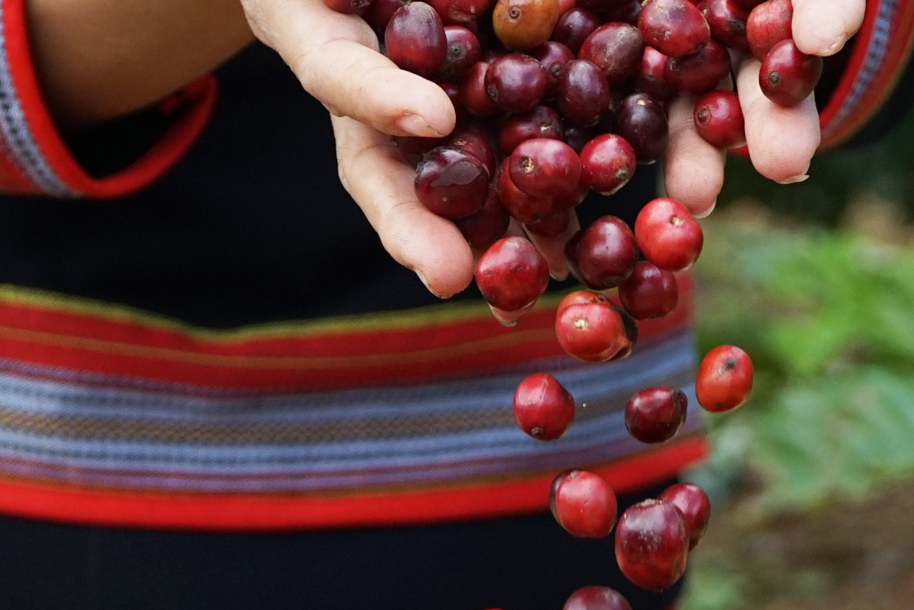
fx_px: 3402
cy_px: 479
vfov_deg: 10.2
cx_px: 579
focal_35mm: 134
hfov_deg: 15.3
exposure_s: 1/2000
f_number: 4
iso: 800
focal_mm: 40
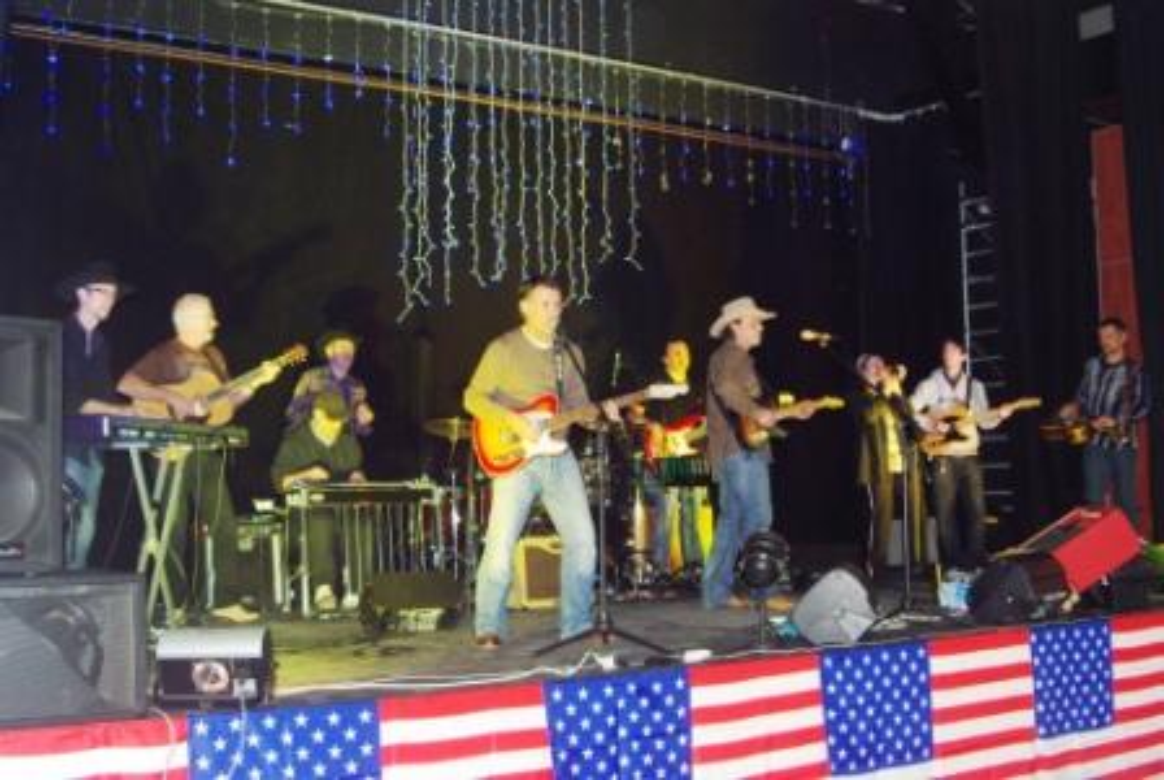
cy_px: 390
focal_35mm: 42
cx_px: 582
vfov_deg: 32.0
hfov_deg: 46.3
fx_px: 1360
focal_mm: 28
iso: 800
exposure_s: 1/45
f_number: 4
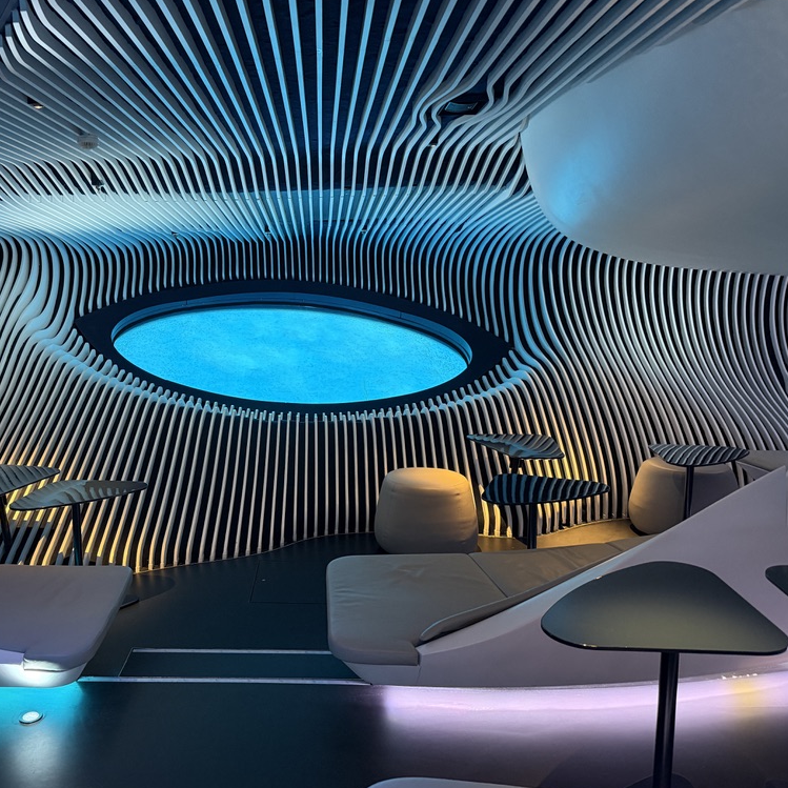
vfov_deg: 55.6
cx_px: 271
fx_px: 747
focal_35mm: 29
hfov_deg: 54.6
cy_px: 399
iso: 400
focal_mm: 6.76
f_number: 1.78
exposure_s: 1/60
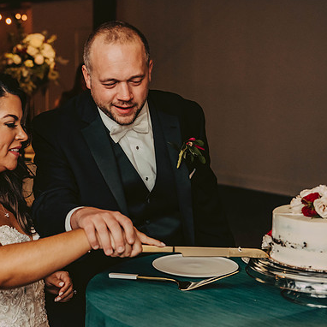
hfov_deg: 24.2
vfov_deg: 24.3
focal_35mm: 71
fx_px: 759
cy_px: 164
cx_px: 110
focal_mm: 55
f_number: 3.5
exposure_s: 1/200
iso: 2000
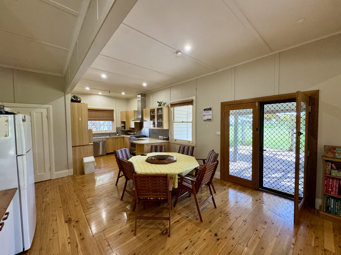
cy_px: 128
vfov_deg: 85.7
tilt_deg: -2.3
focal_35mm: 14
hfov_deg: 102.1
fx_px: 138
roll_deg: +0.9
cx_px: 170
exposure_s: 1/100
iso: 200
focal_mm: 2.22
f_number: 2.2
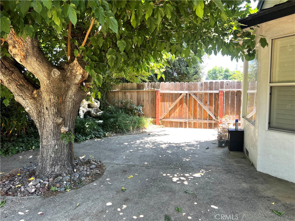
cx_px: 148
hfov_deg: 67.3
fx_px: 222
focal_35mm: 26
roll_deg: +0.7
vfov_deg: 53.1
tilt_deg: -6.7
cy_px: 110
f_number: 1.5
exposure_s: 1/200
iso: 40
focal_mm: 5.7
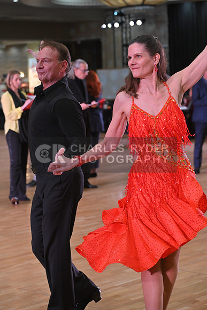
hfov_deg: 15.9
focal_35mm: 86
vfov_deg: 23.6
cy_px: 155
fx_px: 741
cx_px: 104
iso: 2000
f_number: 5
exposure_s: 1/320
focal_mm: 86
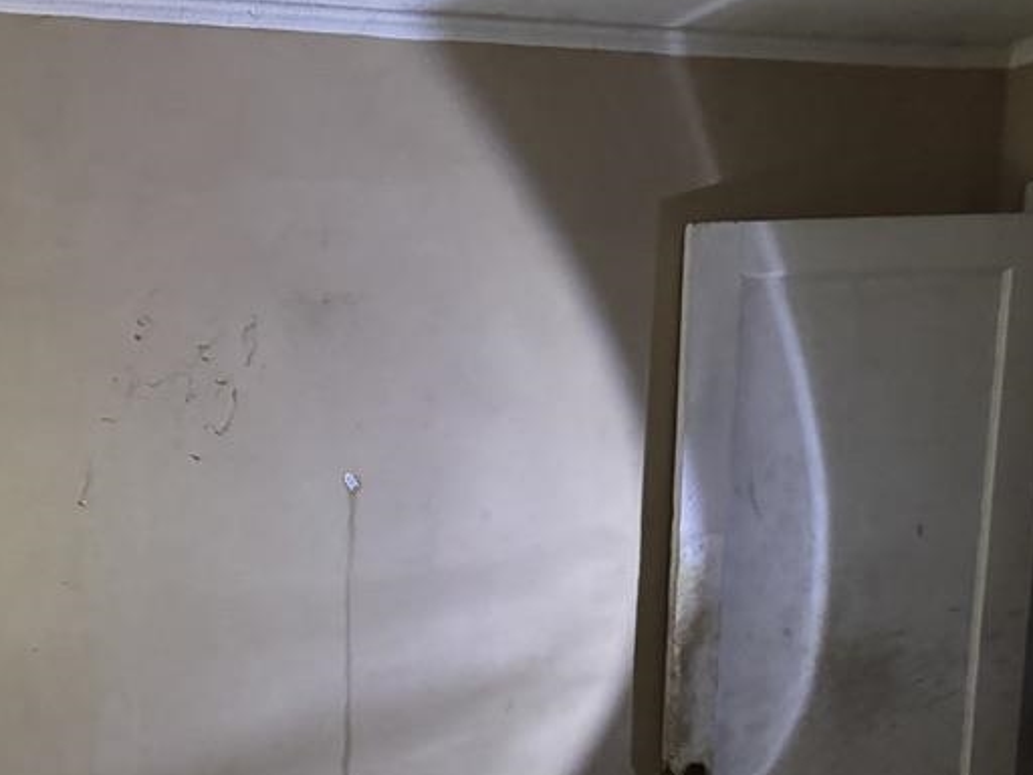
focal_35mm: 48
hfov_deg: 38.0
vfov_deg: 28.6
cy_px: 757
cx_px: 186
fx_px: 1432
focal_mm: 6.76
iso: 1000
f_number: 1.78
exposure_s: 1/38
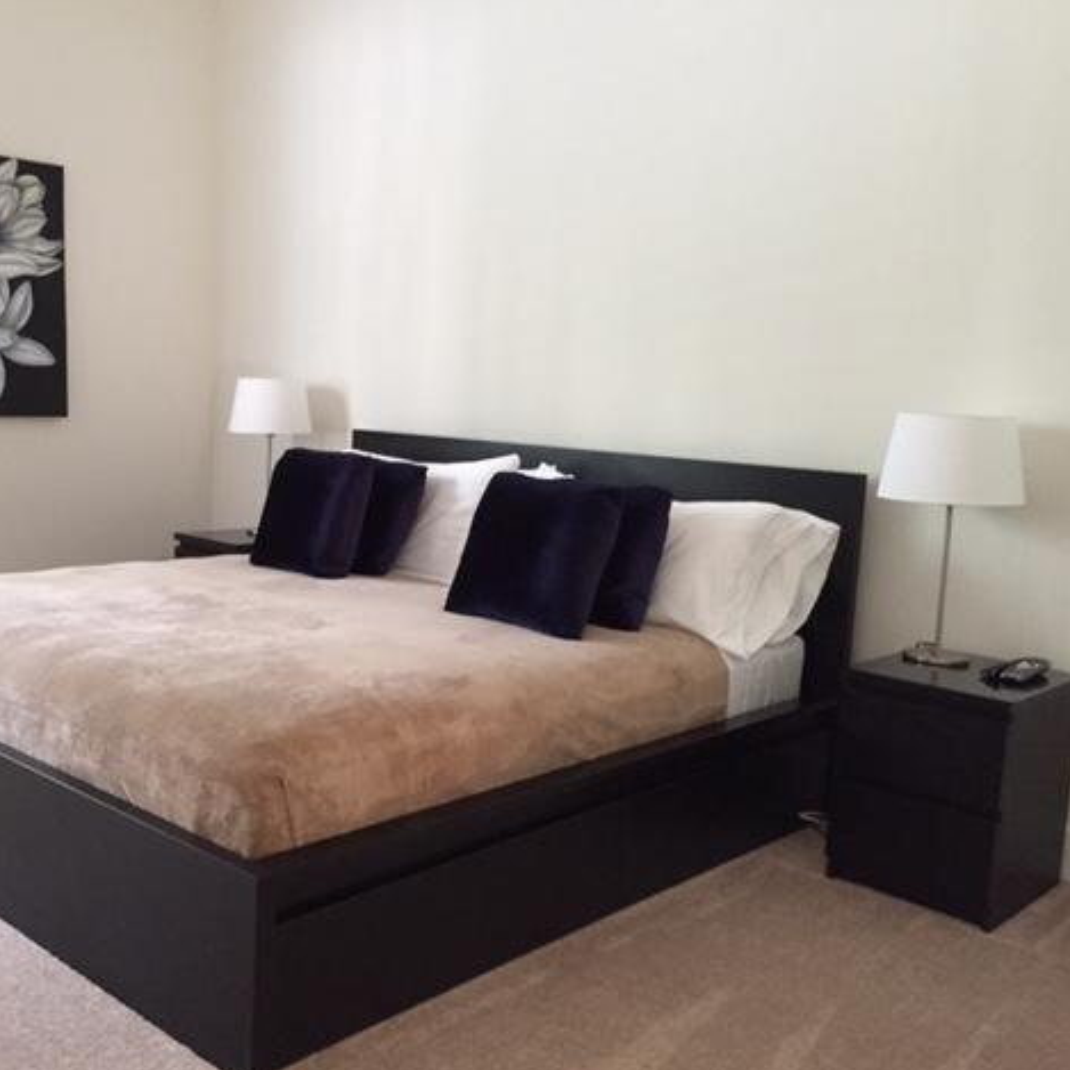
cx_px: 418
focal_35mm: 35
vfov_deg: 47.2
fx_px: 1224
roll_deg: -1.9
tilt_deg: -6.7
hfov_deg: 46.9
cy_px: 538
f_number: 2.2
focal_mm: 4.15
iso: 200
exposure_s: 1/30
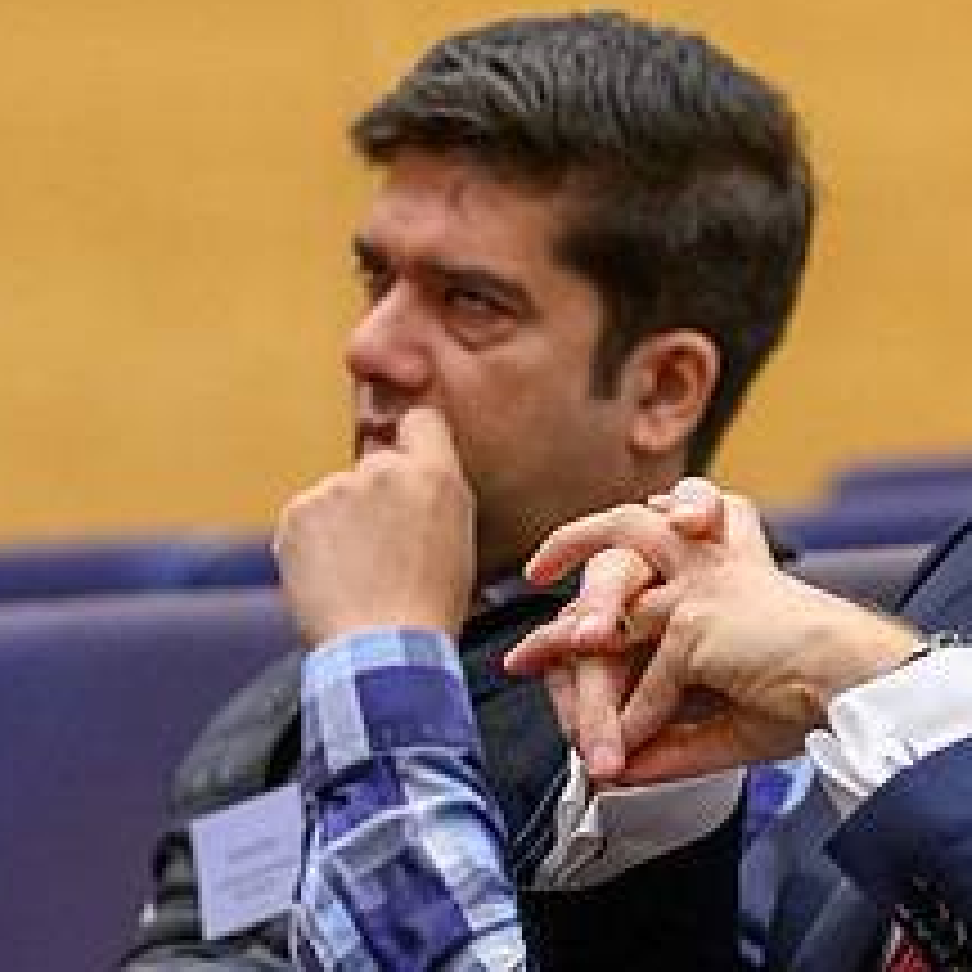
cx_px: 886
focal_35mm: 254
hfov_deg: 6.9
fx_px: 8069
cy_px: 551
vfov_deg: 6.9
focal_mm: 105
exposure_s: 1/125
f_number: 2.7
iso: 2500
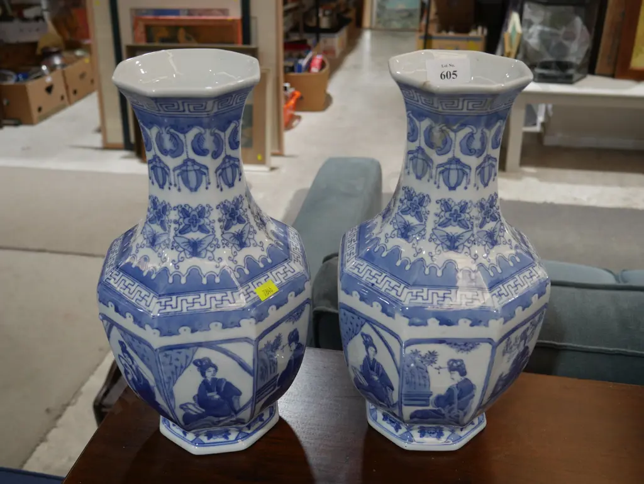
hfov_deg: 51.3
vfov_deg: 39.7
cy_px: 242
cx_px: 322
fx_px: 670
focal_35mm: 36
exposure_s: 1/60
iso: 320
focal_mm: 18
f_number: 4
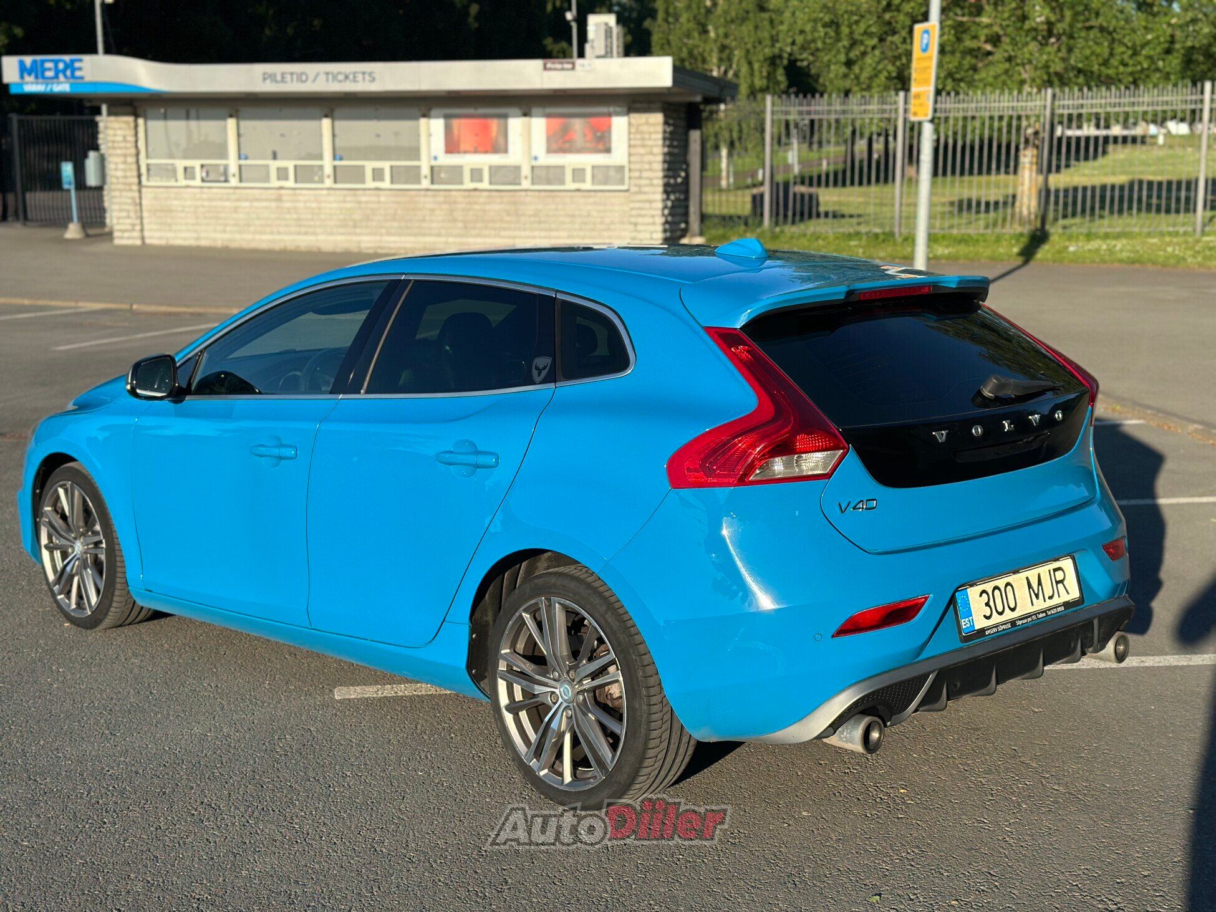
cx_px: 608
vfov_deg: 30.3
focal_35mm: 48
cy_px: 456
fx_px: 1686
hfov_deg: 39.7
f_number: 1.78
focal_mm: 6.86
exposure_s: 1/4016
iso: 100
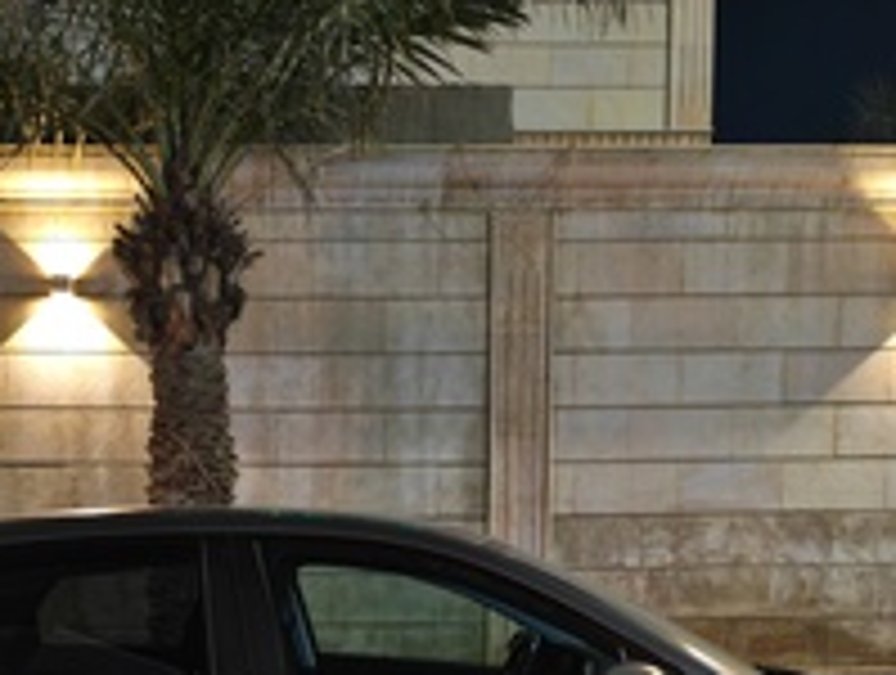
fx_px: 1426
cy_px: 754
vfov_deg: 24.7
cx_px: 344
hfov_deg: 34.7
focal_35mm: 55
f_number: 1.9
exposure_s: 1/20
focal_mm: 6.12
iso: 3200
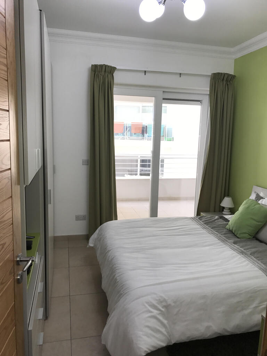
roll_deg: -0.2
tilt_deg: -8.5
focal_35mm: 28
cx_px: 134
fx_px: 288
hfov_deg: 49.7
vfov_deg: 63.4
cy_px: 178
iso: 25
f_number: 1.8
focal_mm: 3.99
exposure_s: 1/50
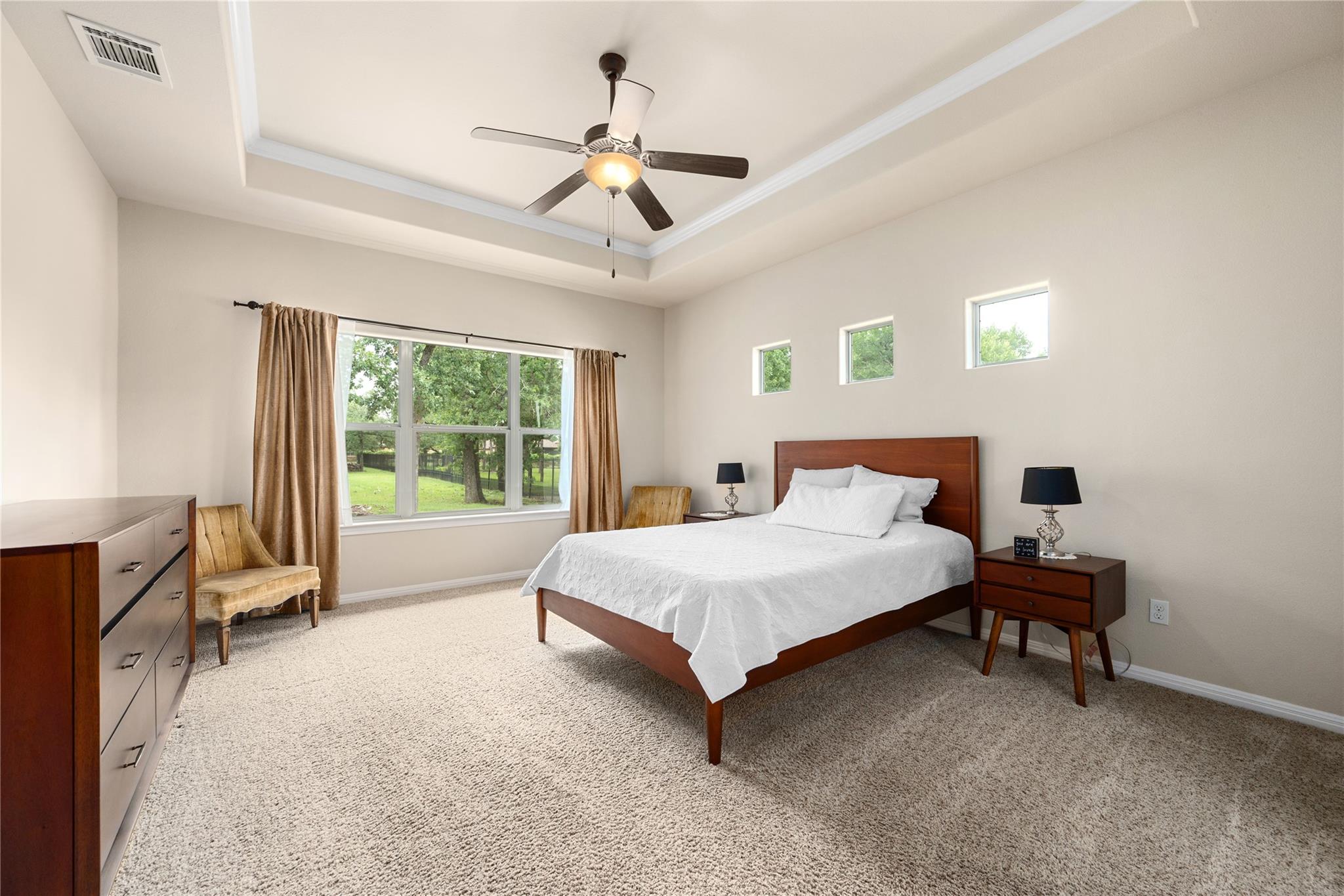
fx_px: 523
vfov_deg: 81.2
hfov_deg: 104.3
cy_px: 448
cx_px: 672
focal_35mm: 14
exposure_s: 1/6
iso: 800
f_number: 8
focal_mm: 14
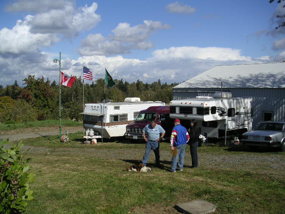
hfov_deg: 49.0
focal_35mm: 38
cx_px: 142
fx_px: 313
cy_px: 107
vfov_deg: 37.7
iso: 50
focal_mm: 6
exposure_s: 1/350
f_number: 6.7
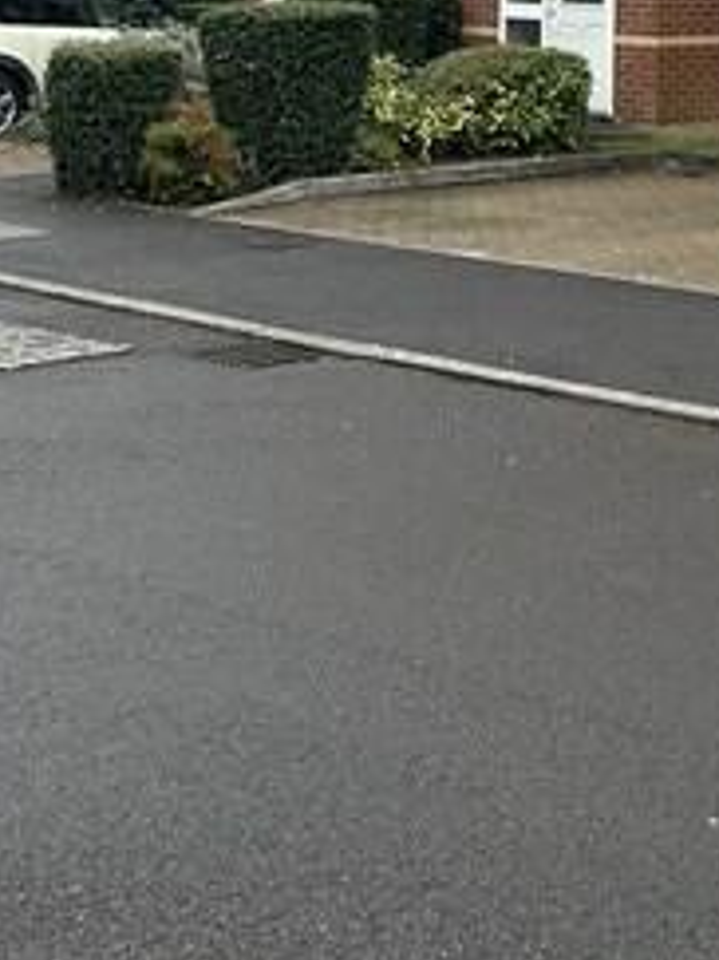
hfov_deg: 19.8
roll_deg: +0.2
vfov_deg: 23.5
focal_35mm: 73
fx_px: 2023
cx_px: 652
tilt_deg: +9.1
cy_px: -298
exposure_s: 1/1224
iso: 50
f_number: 1.5
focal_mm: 5.7
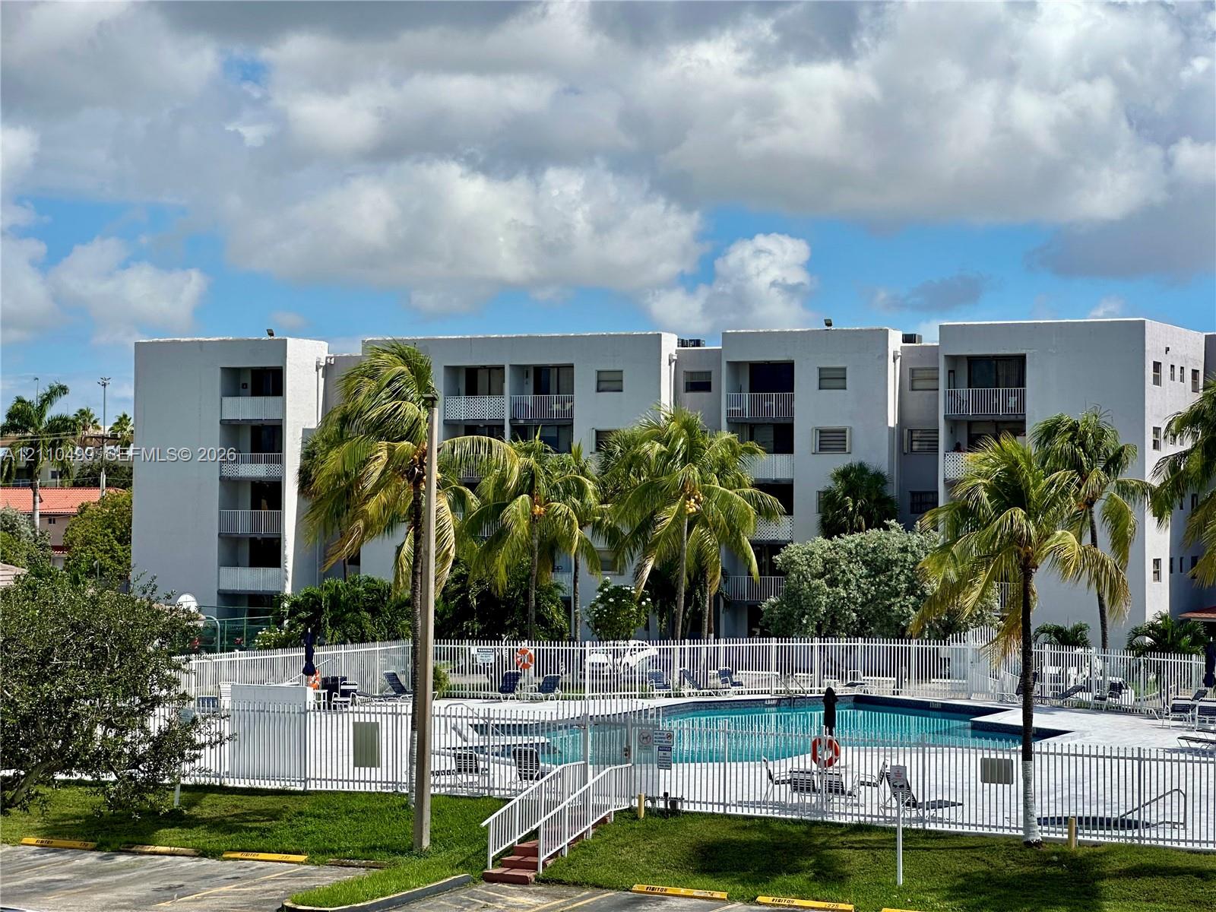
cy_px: 456
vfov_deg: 19.1
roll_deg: -0.9
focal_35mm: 77
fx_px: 2705
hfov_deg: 25.3
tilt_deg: +1.4
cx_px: 608
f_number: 2.8
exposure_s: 1/1468
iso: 32
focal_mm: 9
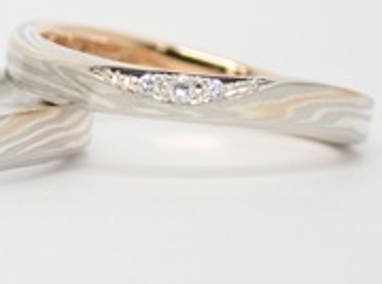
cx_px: 28
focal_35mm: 193
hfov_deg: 10.2
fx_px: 2124
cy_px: 109
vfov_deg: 7.7
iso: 200
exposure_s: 1/100
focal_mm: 13.65
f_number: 4.1
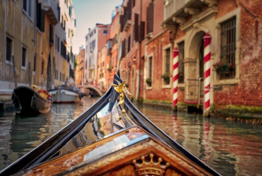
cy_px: 88
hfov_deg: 54.3
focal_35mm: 35
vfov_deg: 38.1
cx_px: 131
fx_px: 255
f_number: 2.8
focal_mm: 35
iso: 80
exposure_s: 1/160
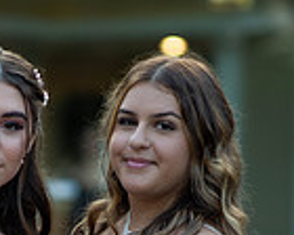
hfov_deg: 7.5
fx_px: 2236
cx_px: 68
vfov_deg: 6.0
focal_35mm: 257
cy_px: 300
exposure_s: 1/1000
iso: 250
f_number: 2
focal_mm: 85
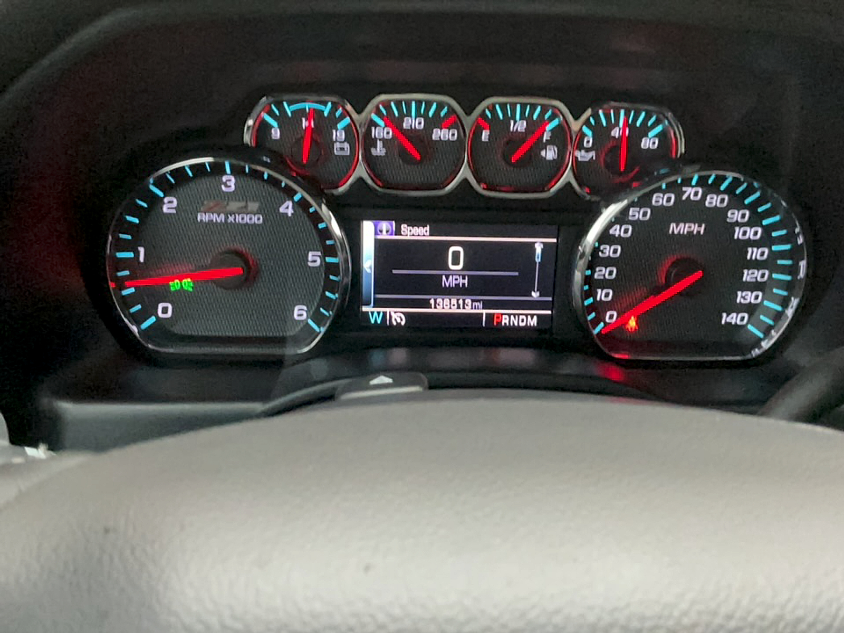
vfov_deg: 46.8
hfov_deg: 60.0
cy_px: 316
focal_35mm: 30
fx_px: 731
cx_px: 422
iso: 640
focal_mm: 3
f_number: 1.8
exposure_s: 1/40
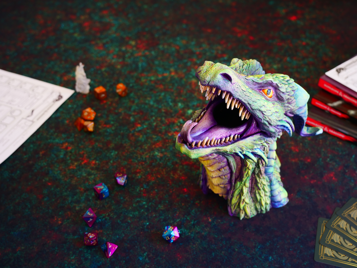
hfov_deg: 39.7
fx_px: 495
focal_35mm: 48
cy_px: 134
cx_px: 178
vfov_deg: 30.3
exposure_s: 1/20
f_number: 3.5
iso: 200
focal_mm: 24
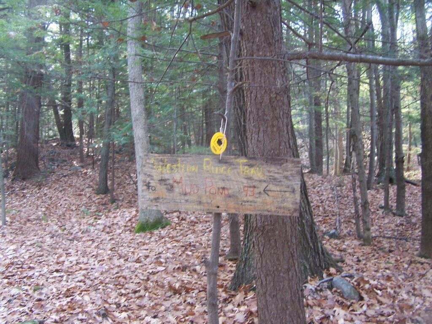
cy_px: 162
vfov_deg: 37.7
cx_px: 216
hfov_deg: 49.0
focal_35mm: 38
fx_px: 474
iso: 140
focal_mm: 6.3
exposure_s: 1/30
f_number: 2.8
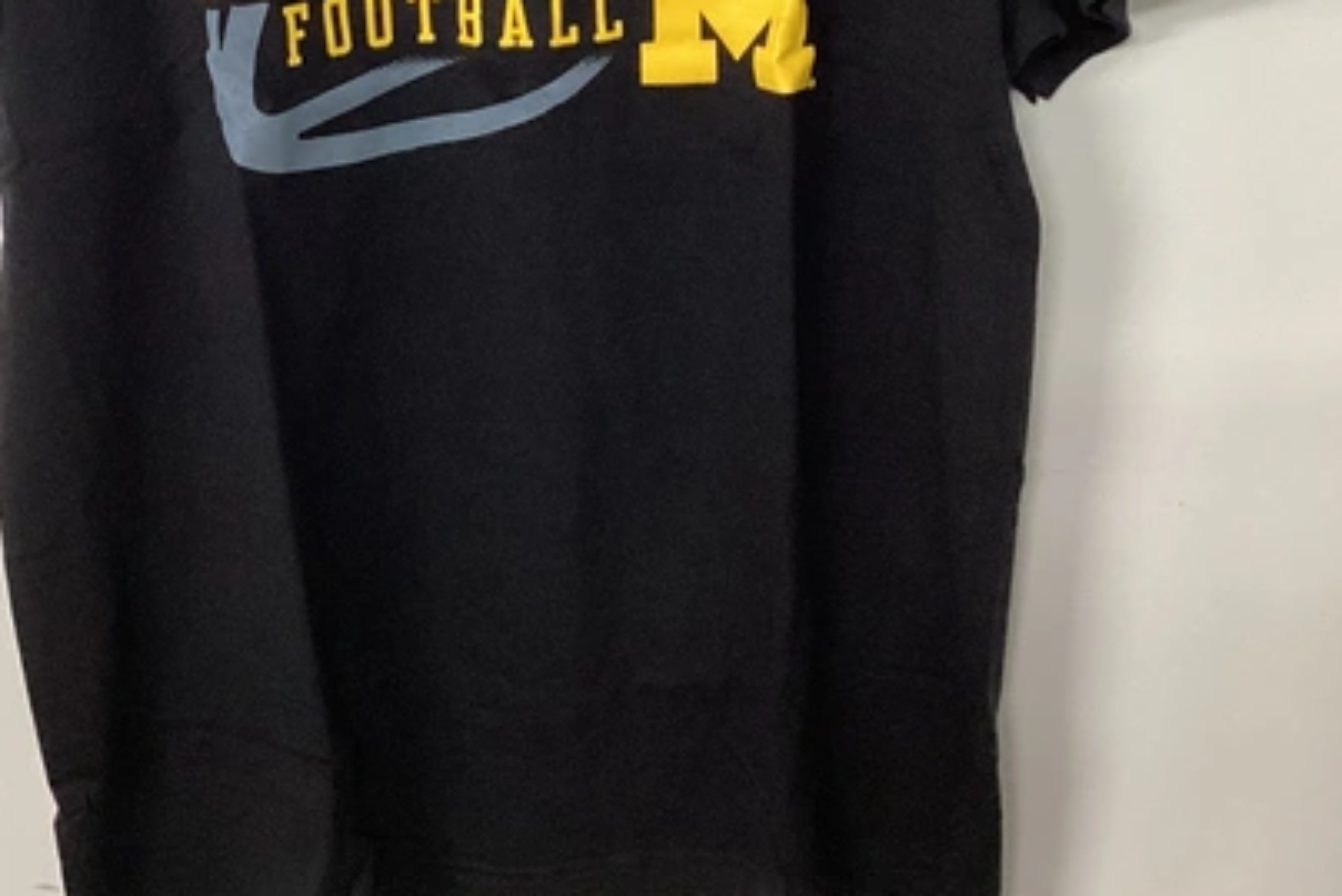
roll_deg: +2.3
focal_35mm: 60
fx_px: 2237
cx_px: 463
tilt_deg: -13.4
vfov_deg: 22.0
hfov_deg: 33.1
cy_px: 42
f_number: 2.4
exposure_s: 1/60
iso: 250
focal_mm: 3.3
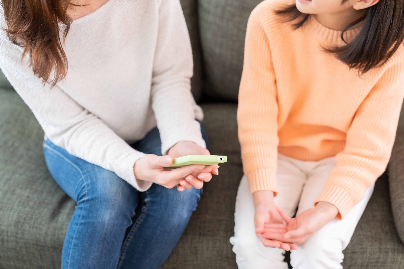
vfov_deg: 24.6
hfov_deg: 36.2
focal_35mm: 55
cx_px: 202
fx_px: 617
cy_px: 134
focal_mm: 55
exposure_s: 1/100
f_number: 2.8
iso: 800
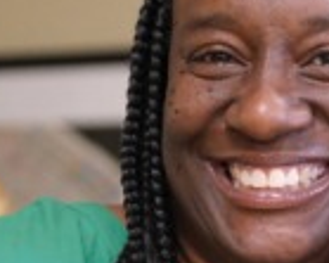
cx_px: 431
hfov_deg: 7.3
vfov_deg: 5.9
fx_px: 2569
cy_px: 205
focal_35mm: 264
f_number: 2.8
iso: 6400
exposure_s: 1/240
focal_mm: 50
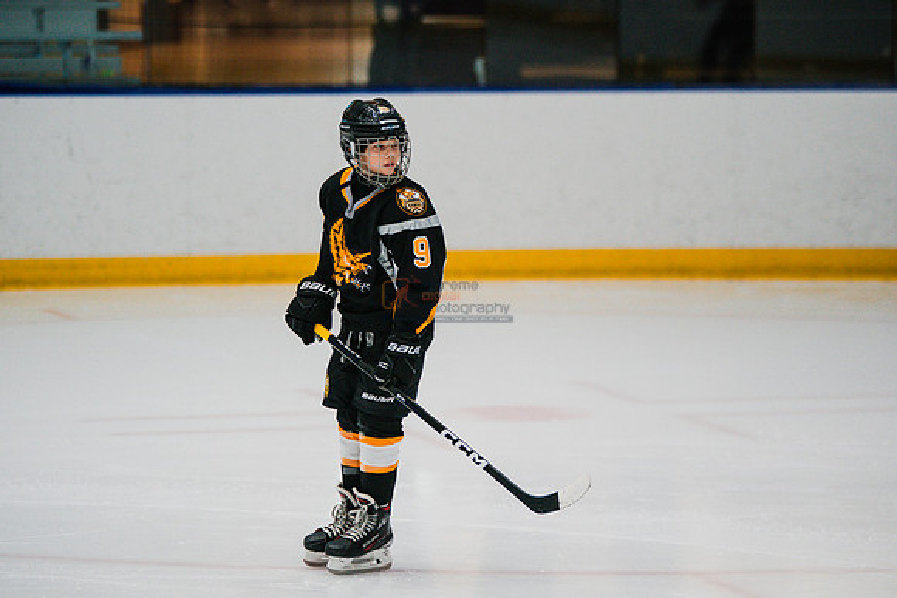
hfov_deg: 10.4
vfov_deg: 7.0
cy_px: 299
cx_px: 448
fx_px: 4910
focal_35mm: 197
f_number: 3.2
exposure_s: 1/1600
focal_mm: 197
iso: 3200
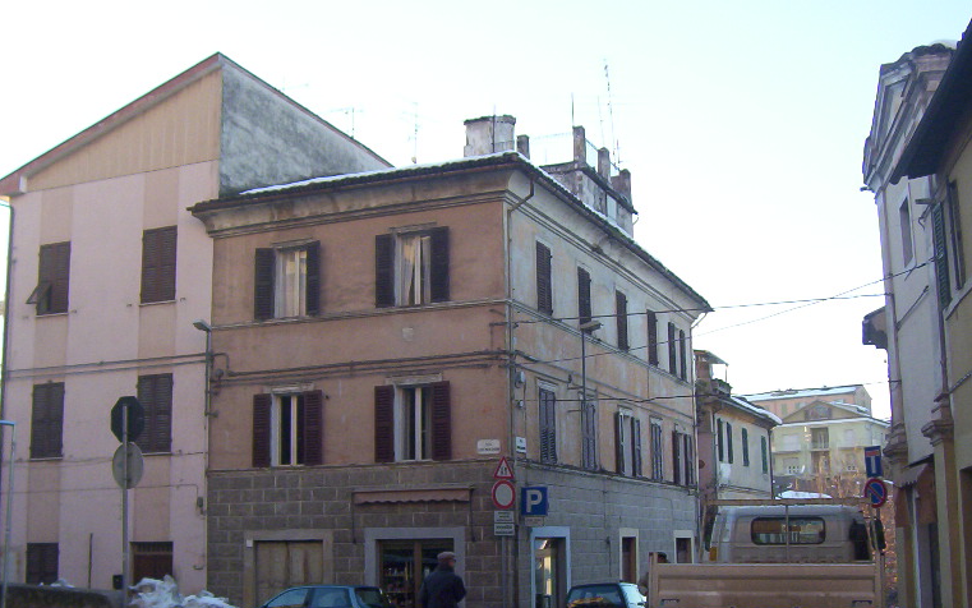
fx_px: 1086
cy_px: 373
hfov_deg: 48.2
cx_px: 515
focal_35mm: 41
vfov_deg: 31.2
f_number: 2.76
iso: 100
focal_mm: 5.54
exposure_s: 1/343
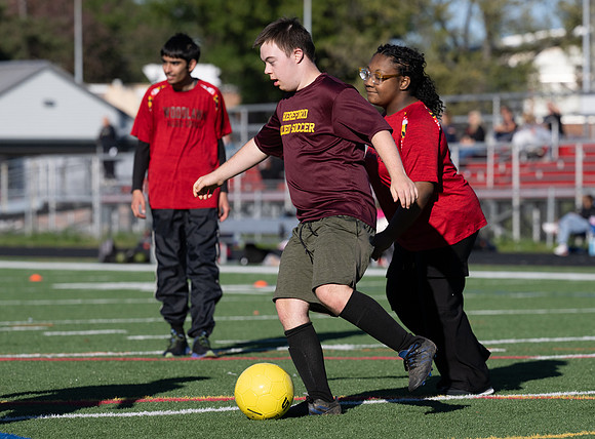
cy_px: 264
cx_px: 298
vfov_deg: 7.9
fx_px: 3188
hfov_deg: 10.7
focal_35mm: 187
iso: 400
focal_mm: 145
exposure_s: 1/4000
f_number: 4.5
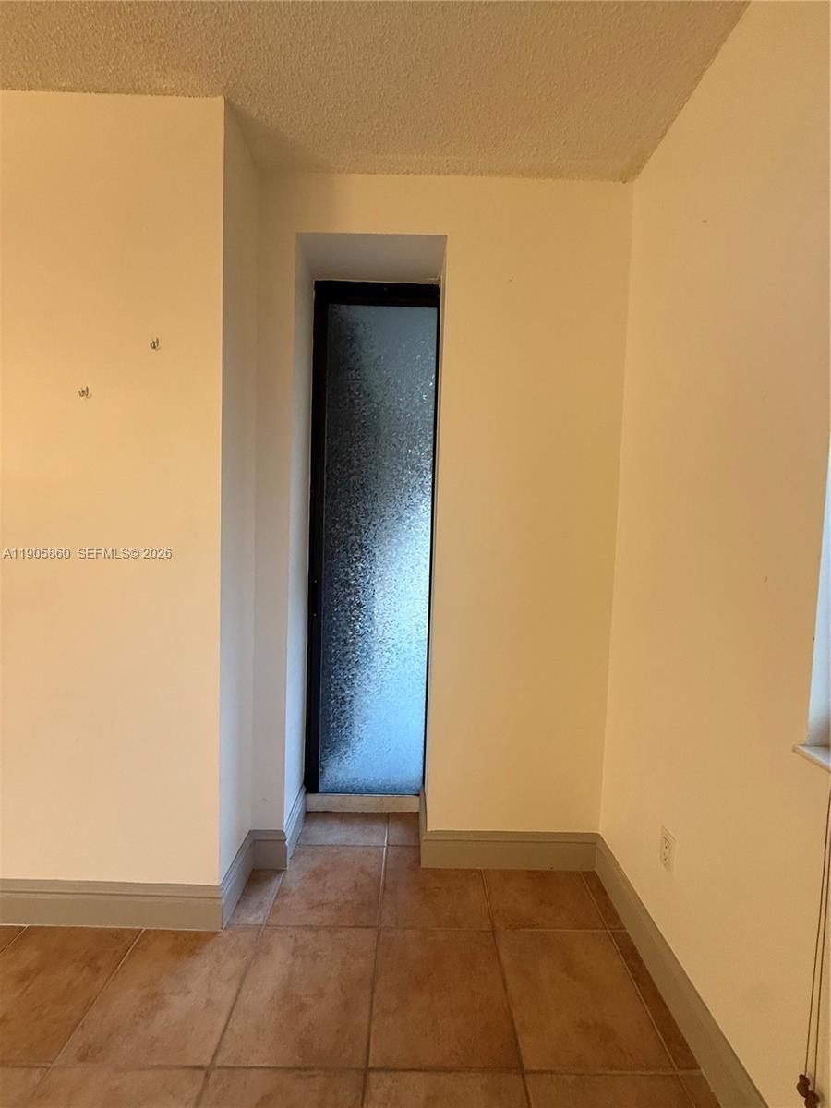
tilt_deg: -2.6
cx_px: 416
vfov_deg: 102.1
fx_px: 448
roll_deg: -1.6
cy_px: 554
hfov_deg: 85.7
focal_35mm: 14
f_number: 2.2
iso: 400
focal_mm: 2.22
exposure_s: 1/60
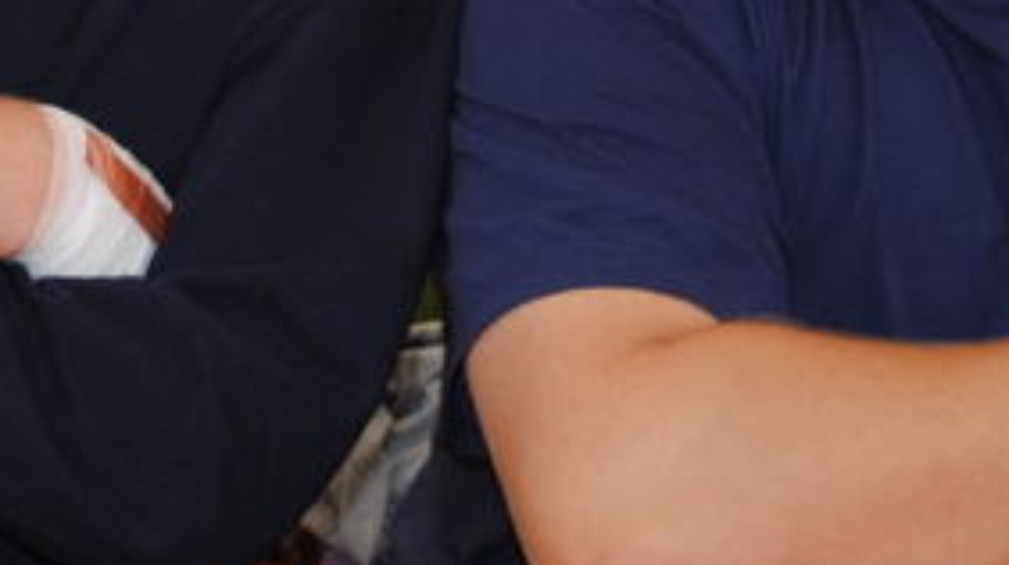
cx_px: 655
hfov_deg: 14.1
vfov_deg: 7.9
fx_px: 4063
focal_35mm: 152
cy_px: -111
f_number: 5
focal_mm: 34
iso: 200
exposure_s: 1/60
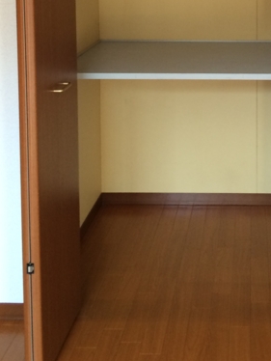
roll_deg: +1.2
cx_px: 235
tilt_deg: -3.7
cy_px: -14
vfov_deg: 28.9
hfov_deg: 23.2
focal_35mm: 62
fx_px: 646
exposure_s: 1/30
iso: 80
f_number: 2.2
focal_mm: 4.15
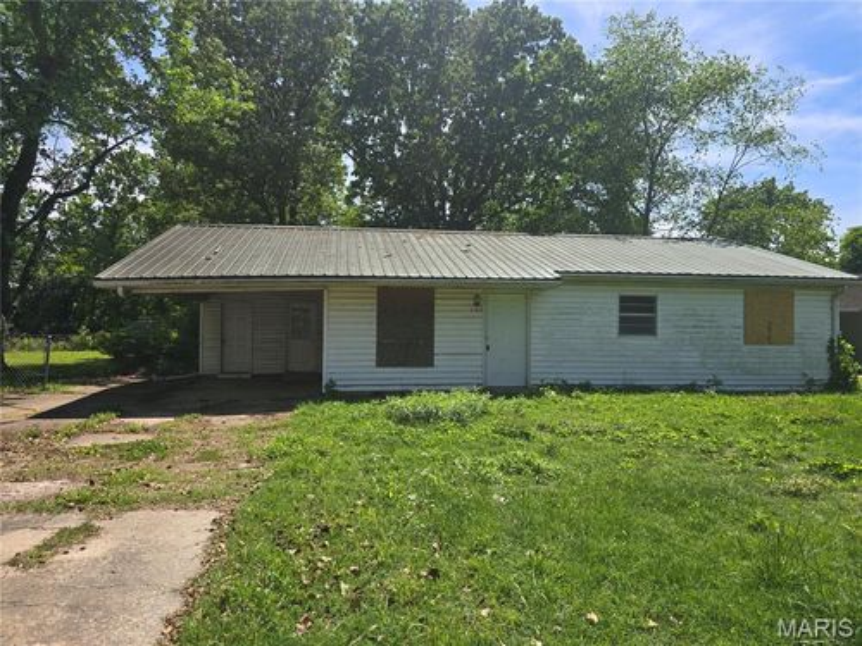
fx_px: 573
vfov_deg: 58.9
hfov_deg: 73.9
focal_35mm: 23
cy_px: 323
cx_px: 431
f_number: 1.7
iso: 12
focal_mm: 6.3
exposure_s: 1/732
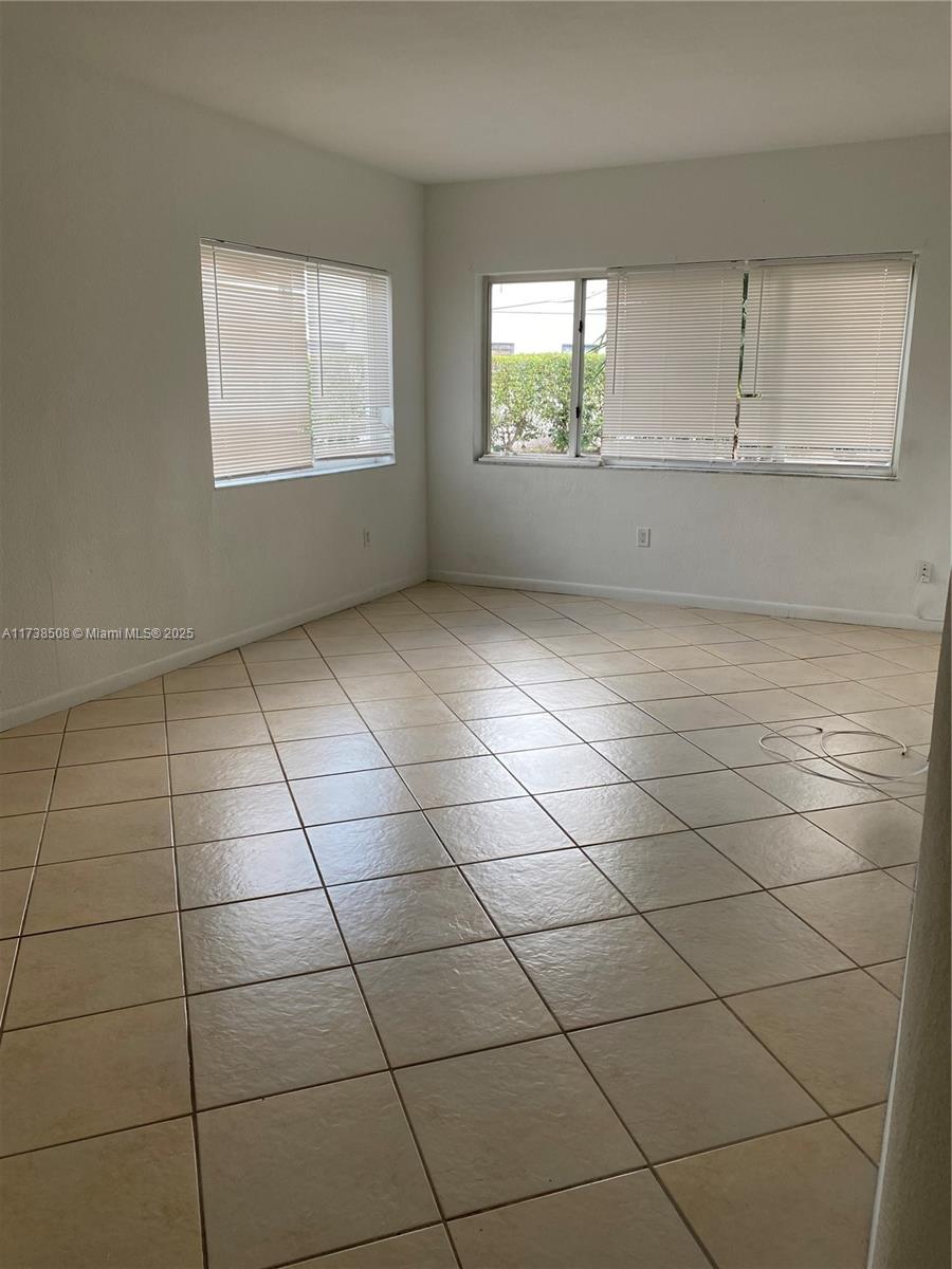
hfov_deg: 53.1
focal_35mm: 26
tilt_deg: -13.8
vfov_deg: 67.3
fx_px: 953
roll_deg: -0.7
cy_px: 634
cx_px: 476
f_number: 1.8
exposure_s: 1/121
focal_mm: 4.25
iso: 50
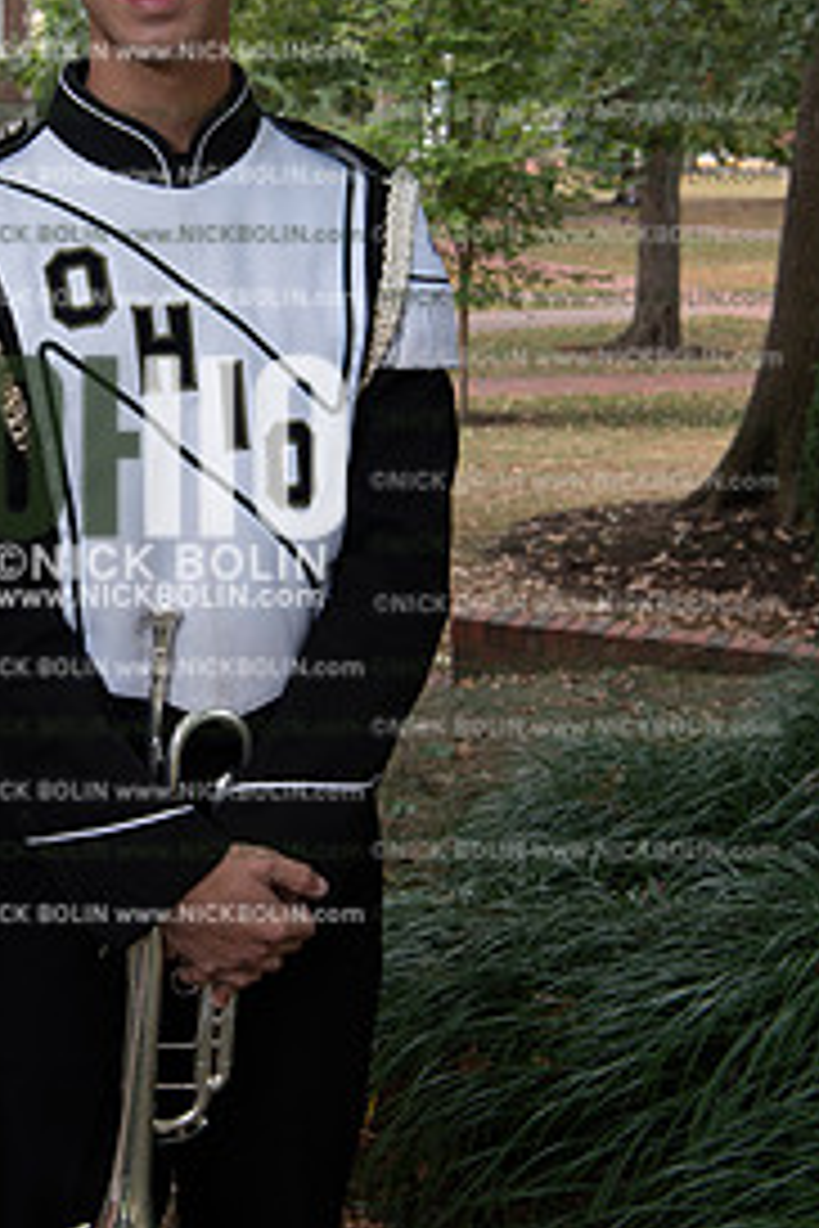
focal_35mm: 66
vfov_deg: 30.4
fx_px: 2252
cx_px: 158
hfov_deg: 20.4
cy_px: 481
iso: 500
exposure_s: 1/100
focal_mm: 40
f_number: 8
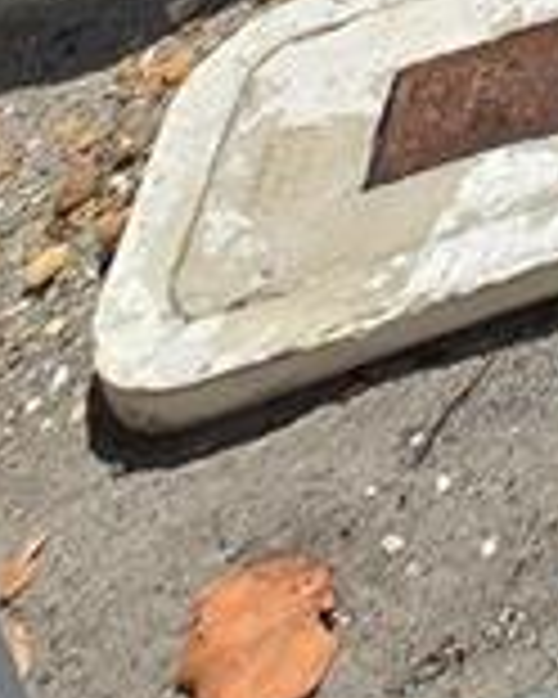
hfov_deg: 10.5
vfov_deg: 11.5
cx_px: 1710
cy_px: -1369
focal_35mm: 98
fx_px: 2023
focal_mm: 2.2
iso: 50
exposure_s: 1/3418
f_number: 2.2
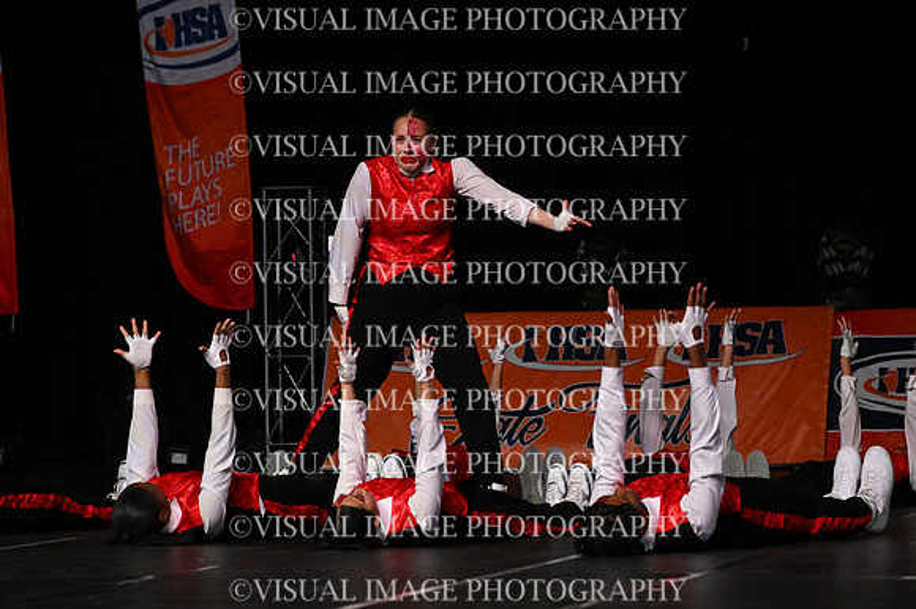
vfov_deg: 7.6
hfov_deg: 11.4
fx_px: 4577
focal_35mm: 180
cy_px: 304
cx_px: 458
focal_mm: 120
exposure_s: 1/1000
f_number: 4
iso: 6400
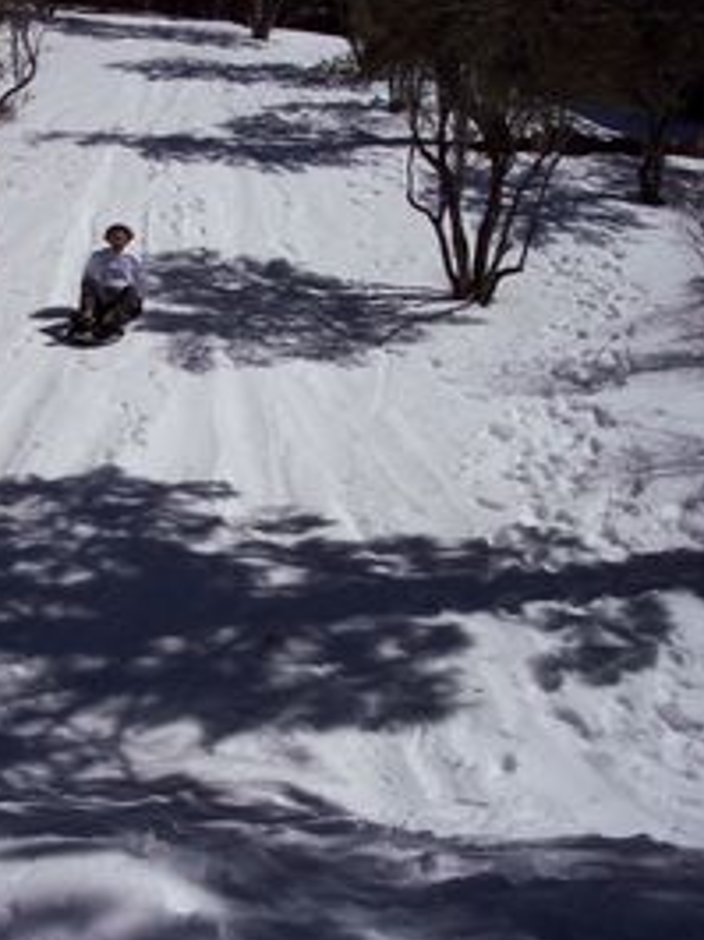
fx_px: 1467
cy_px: 463
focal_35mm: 54
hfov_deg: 26.4
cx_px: 120
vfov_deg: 35.6
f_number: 5.6
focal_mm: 8
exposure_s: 1/1000
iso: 100
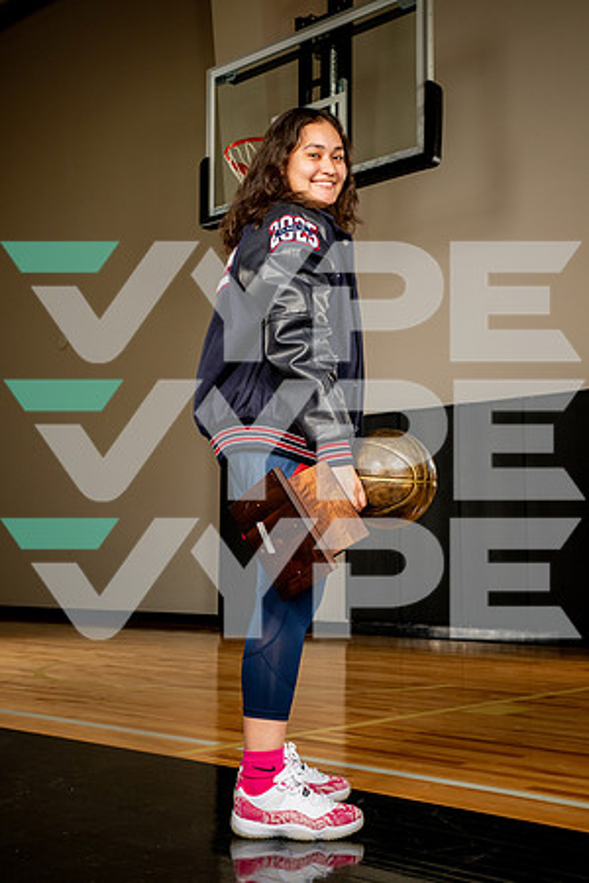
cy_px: 442
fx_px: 1129
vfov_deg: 42.7
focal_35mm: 46
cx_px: 294
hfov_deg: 29.2
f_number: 8
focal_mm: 46
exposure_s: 1/500
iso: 250
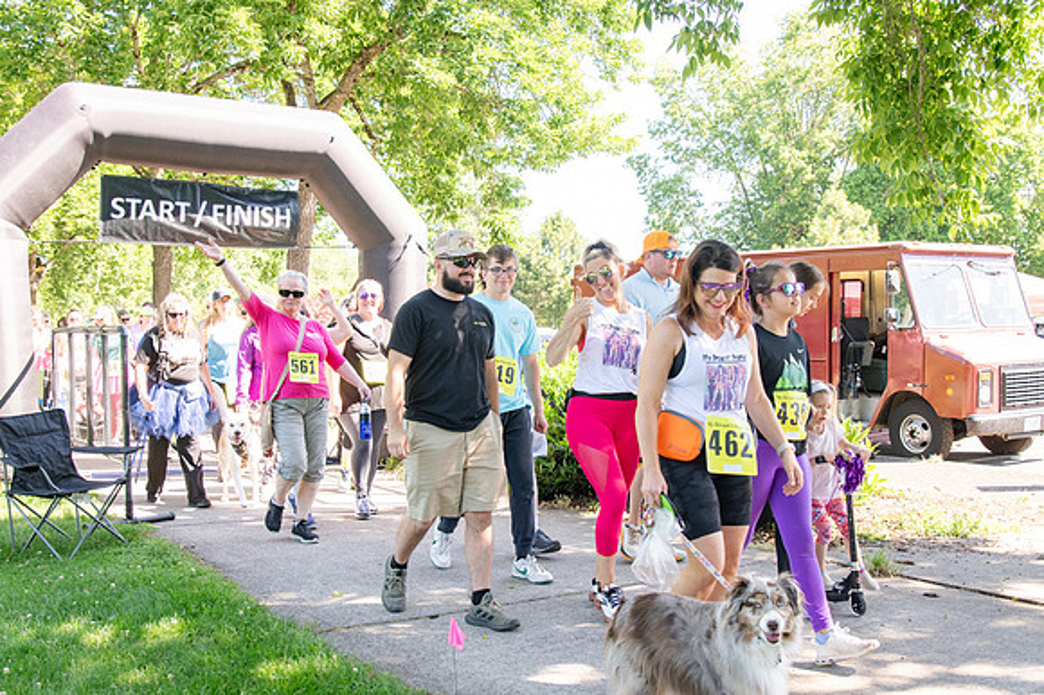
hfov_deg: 53.2
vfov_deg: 36.8
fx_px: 1043
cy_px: 348
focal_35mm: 36
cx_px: 522
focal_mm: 24
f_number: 3.5
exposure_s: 1/400
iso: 500
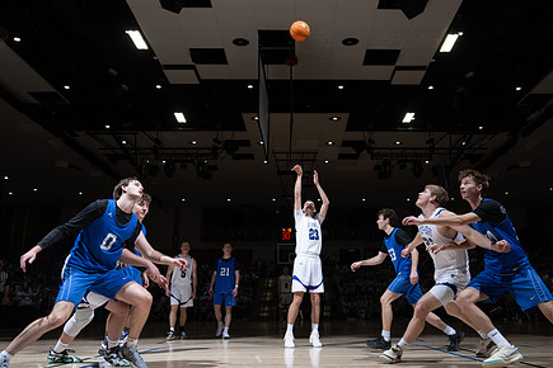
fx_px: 522
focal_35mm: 34
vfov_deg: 38.8
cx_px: 311
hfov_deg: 55.6
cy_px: 167
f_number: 6.3
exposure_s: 1/60
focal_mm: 24
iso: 100
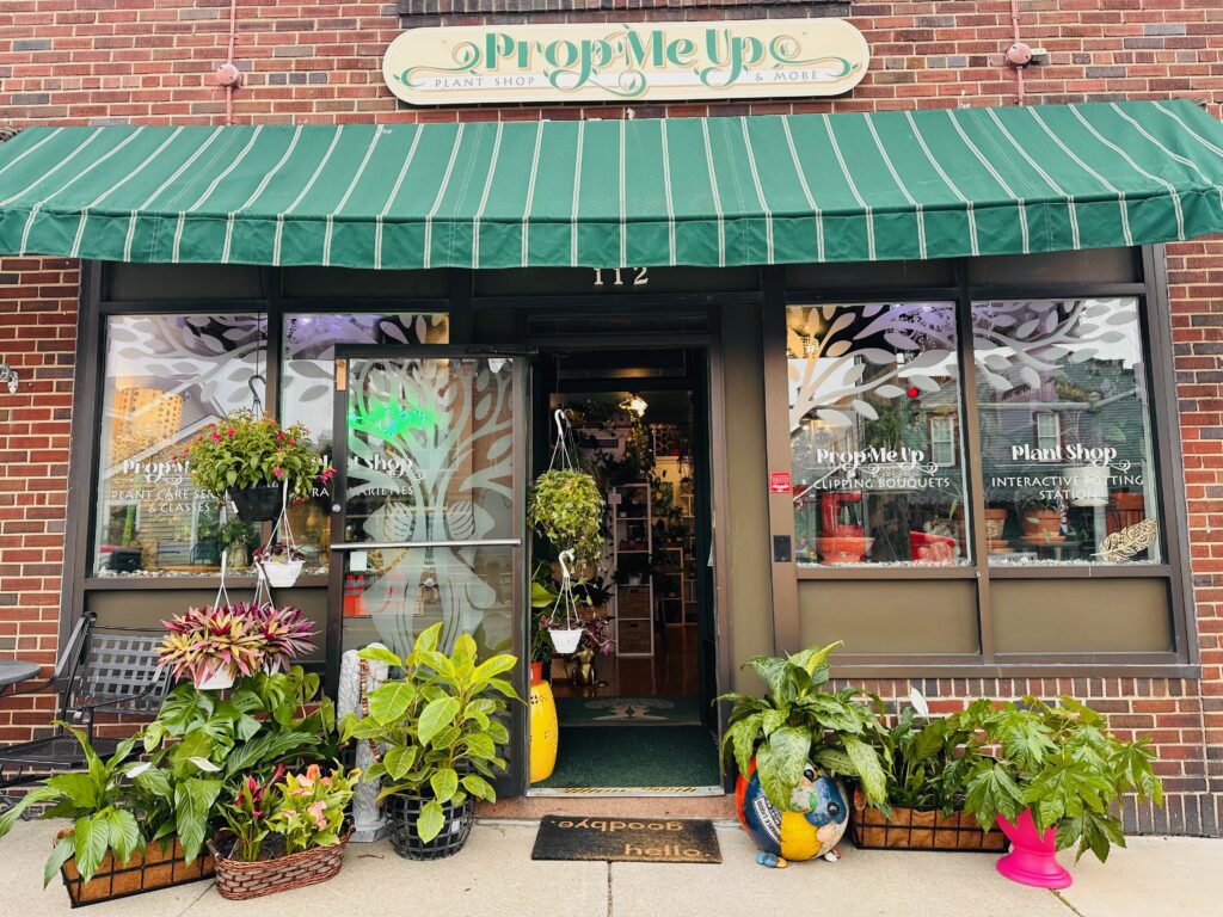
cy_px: 458
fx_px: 848
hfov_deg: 71.6
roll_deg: +1.0
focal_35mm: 24
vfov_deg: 56.8
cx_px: 612
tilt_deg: +6.1
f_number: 1.78
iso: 64
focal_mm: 6.86
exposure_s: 1/139
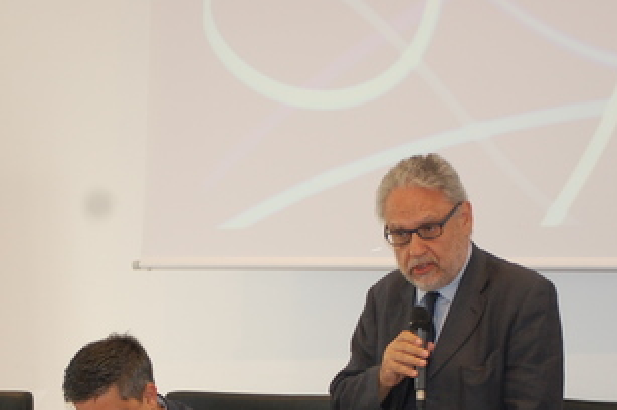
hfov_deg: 12.2
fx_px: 2877
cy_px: 400
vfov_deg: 8.1
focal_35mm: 168
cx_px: 275
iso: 400
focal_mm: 55
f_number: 4
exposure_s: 1/60
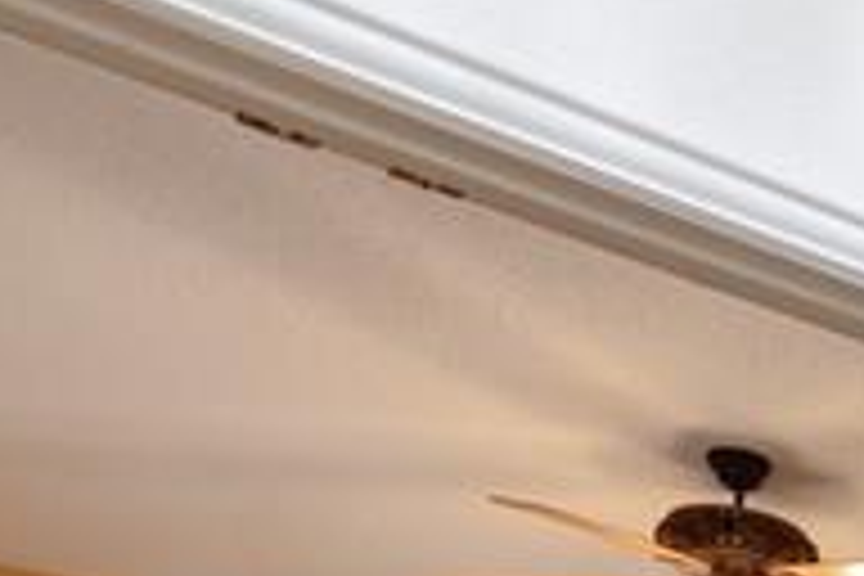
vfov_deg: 15.7
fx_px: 1536
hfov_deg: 20.4
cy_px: 1222
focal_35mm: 64
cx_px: 1611
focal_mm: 12
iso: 100
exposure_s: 1/2.5
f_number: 9
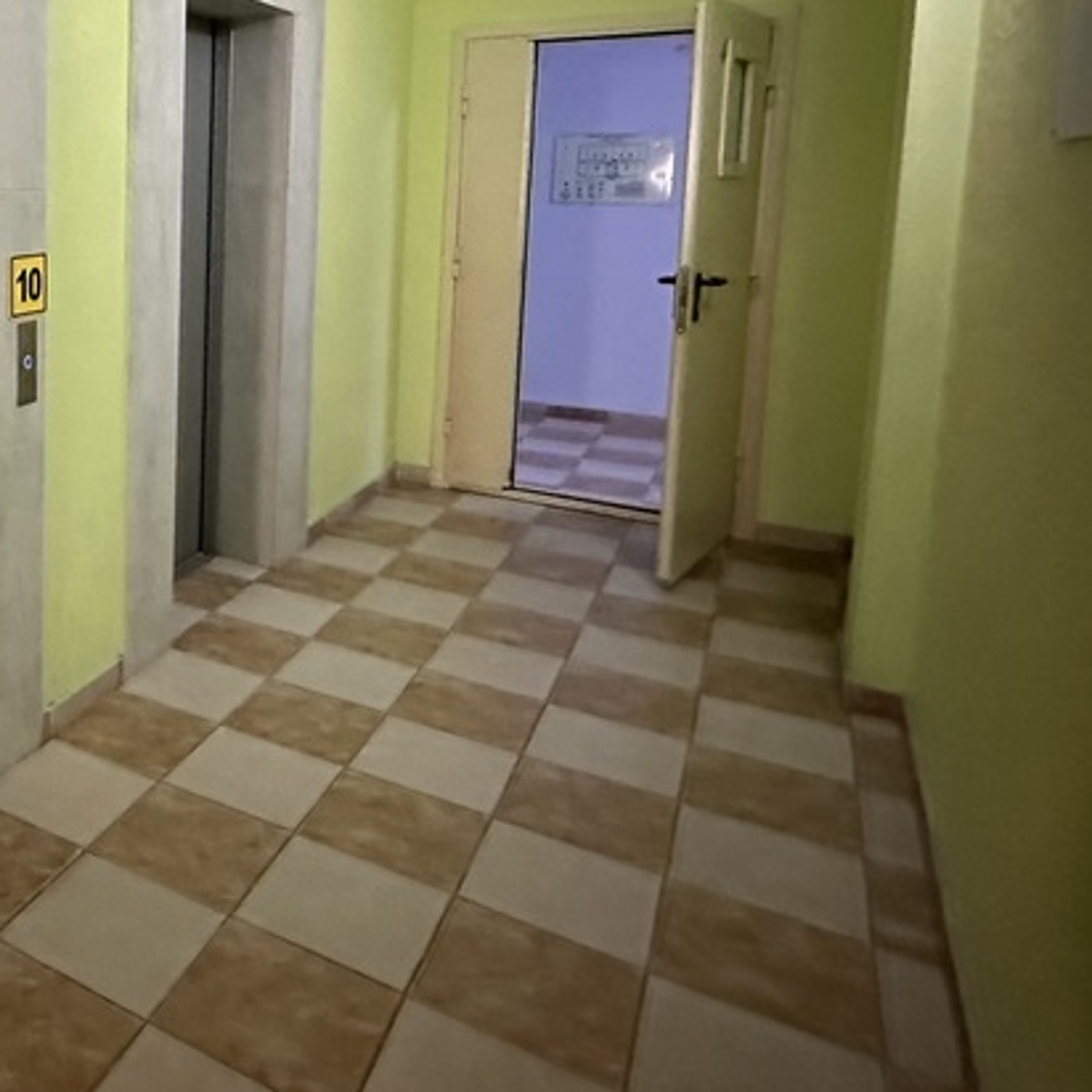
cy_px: 292
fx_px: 1071
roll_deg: +0.1
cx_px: -21
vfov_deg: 52.0
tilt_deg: -5.7
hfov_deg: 45.0
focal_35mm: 30
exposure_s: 1/41
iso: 1250
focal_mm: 2.22
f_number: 2.2
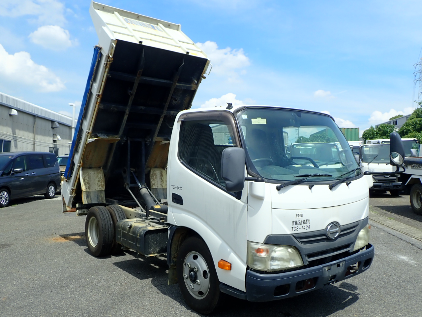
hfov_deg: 60.0
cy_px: 158
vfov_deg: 46.8
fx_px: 366
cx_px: 211
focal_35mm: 30
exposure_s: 1/1000
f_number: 3.2
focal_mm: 5.5
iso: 100
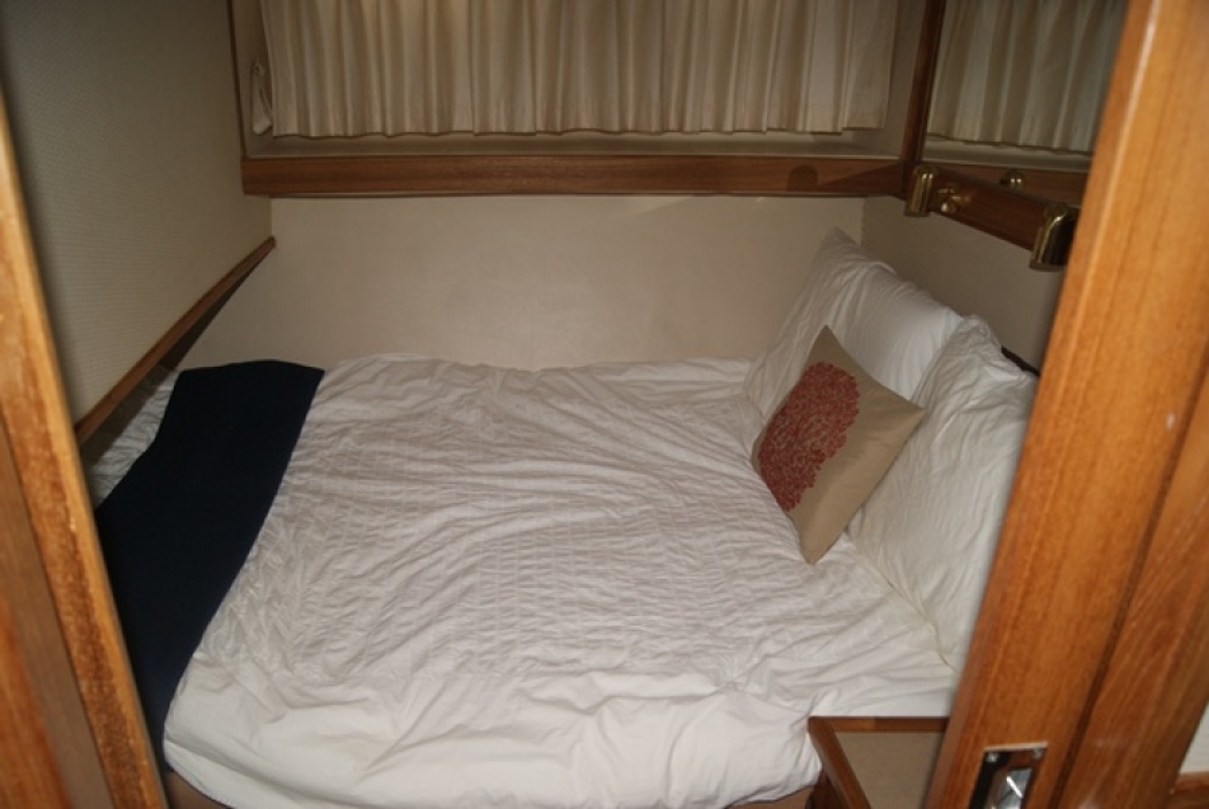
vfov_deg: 48.0
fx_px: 908
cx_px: 604
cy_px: 404
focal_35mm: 27
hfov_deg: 67.3
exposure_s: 1/60
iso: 400
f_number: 5.6
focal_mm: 18
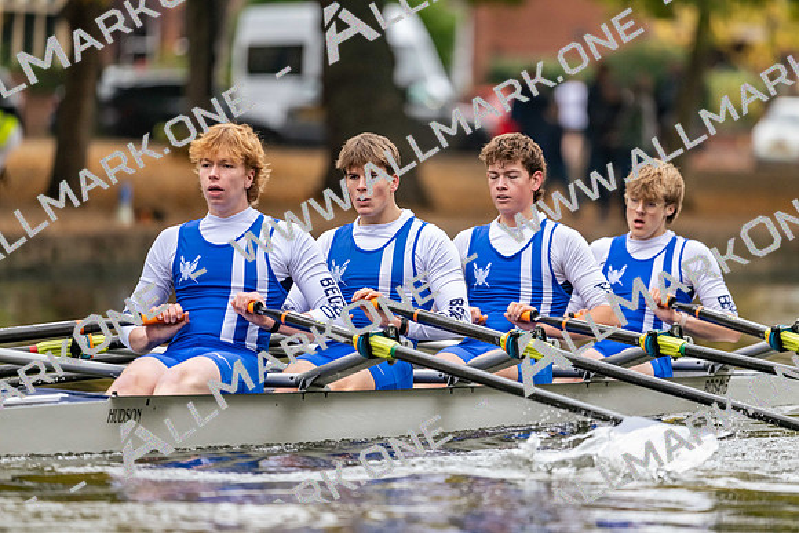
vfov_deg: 3.4
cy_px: 266
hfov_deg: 5.2
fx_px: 8879
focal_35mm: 400
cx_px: 400
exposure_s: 1/2000
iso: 2500
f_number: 4.5
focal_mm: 400
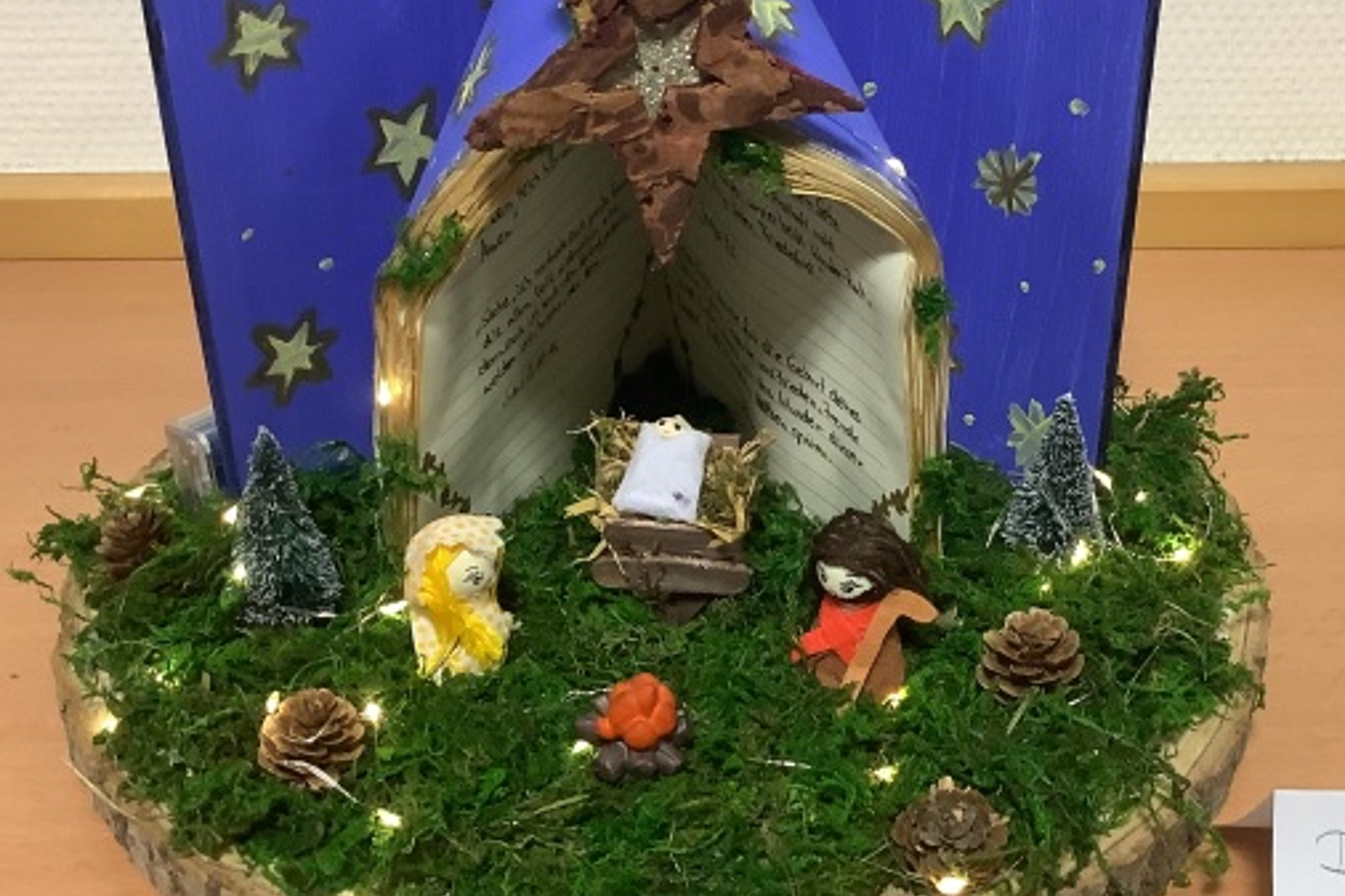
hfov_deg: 38.8
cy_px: 386
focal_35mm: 51
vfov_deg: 26.4
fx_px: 1905
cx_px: 779
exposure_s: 1/50
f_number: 2.4
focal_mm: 3.3
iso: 200
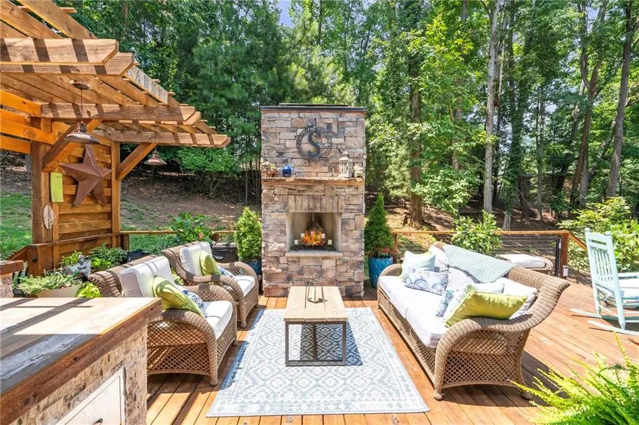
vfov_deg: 73.7
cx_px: 320
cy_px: 212
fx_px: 284
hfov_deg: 96.8
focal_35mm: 16
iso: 400
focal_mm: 16
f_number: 8
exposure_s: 1/400
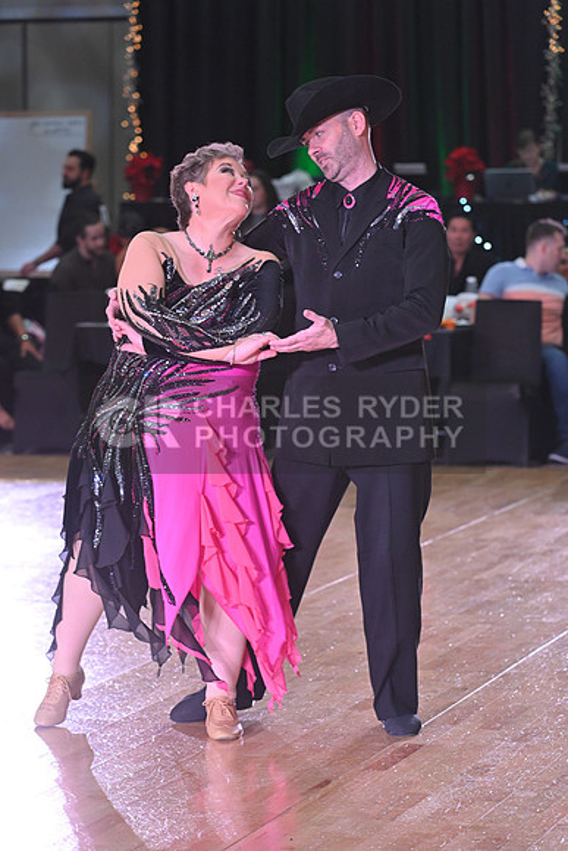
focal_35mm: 130
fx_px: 3075
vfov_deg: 15.8
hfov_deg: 10.6
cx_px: 284
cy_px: 426
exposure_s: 1/320
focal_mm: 130
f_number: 5
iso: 2000
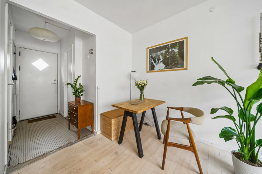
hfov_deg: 112.6
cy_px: 87
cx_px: 131
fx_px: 87
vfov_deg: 90.0
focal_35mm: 12
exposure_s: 1/50
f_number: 5.6
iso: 200
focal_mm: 12
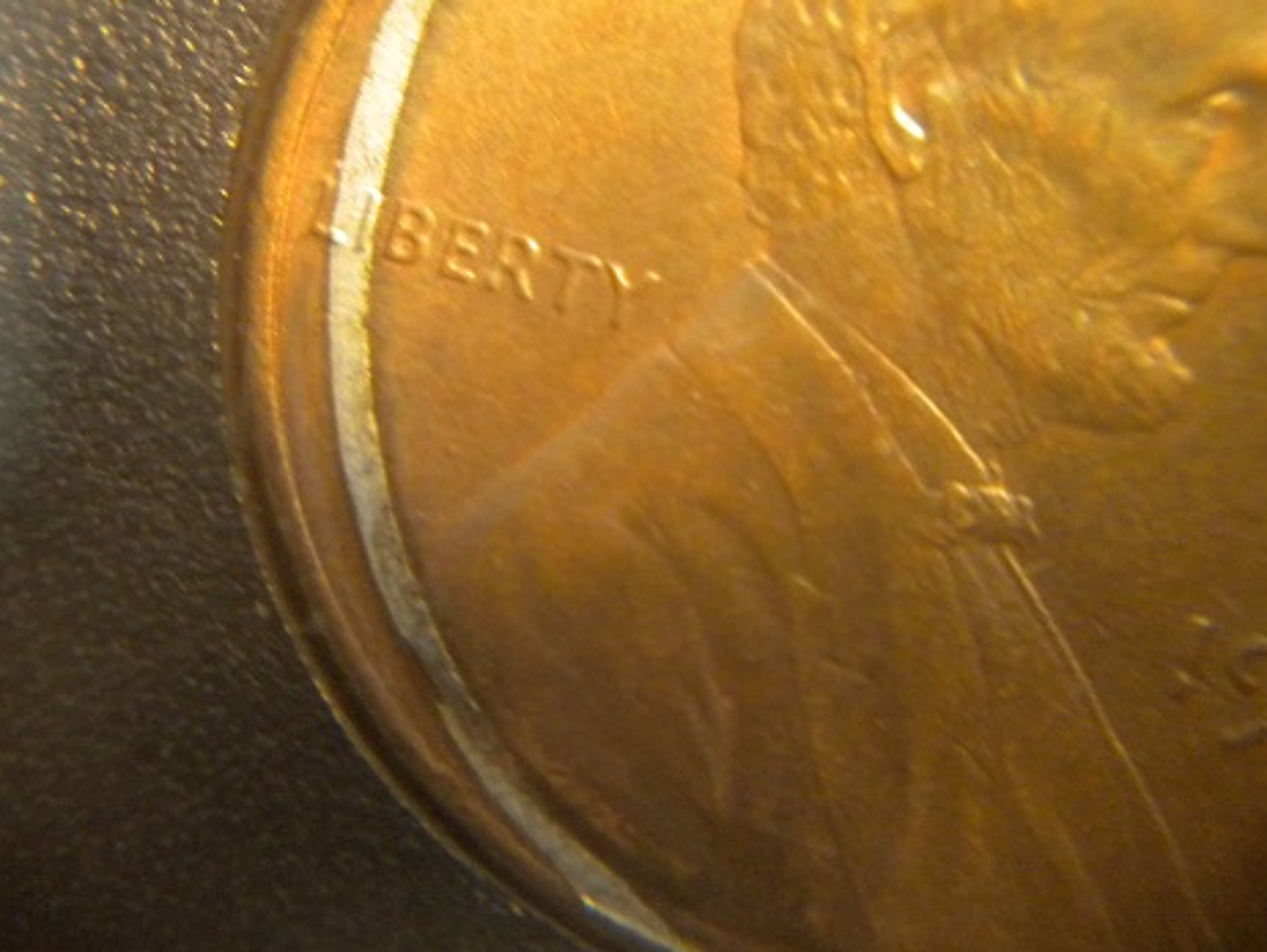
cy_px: 497
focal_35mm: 47
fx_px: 1721
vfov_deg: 30.9
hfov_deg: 40.2
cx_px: 503
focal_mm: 6.3
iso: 400
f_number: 3.1
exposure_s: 1/10.2
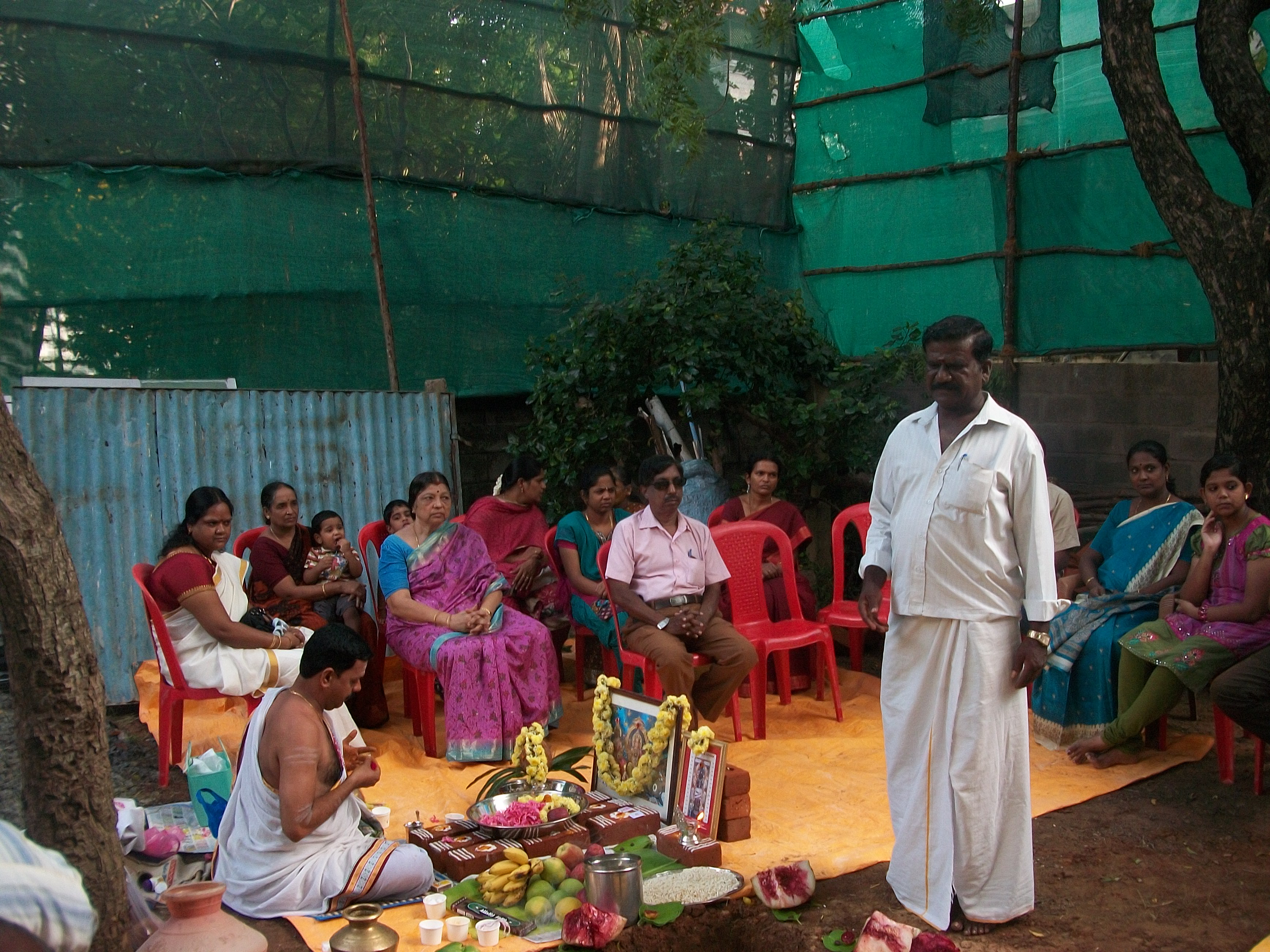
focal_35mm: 32
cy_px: 476
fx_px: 1174
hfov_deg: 56.8
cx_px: 635
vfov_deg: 44.2
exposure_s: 1/80
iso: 80
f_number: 2.9
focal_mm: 5.7
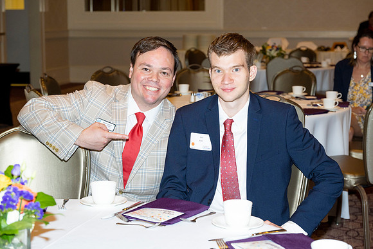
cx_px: 186
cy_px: 124
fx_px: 725
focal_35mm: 70
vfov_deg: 19.5
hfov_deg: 28.8
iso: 1000
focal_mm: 70
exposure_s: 1/100
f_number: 5.6
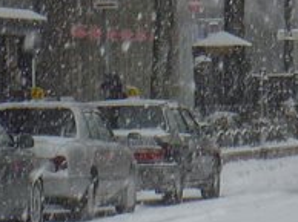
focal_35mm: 465
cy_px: -110
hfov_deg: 4.2
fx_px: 3998
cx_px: 671
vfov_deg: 3.2
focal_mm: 15.6
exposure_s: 1/160
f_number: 5.4
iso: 160
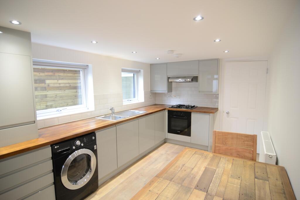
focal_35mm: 18
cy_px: 100
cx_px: 150
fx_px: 150
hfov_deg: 90.0
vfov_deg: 67.4
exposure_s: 1/20
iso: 400
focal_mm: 12
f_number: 4
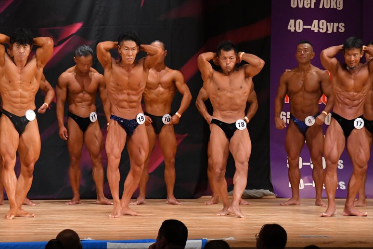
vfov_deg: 5.1
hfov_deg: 7.6
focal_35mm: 270
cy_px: 124
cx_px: 186
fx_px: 2796
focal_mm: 180
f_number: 5.6
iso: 5000
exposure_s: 1/400
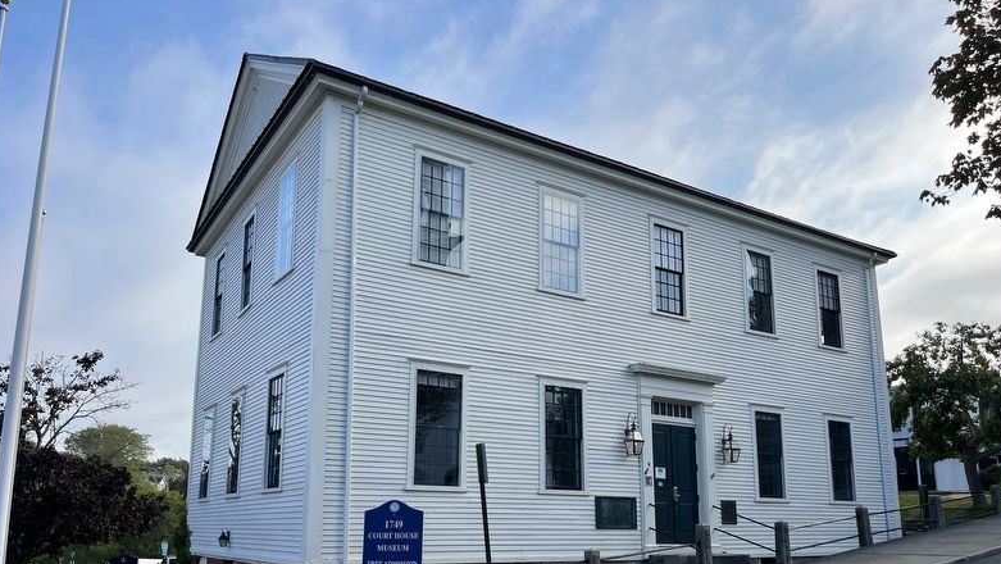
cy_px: 377
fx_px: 770
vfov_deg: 39.7
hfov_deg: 66.0
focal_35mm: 29
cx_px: 508
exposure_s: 1/1862
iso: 50
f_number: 1.6
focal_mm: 5.1
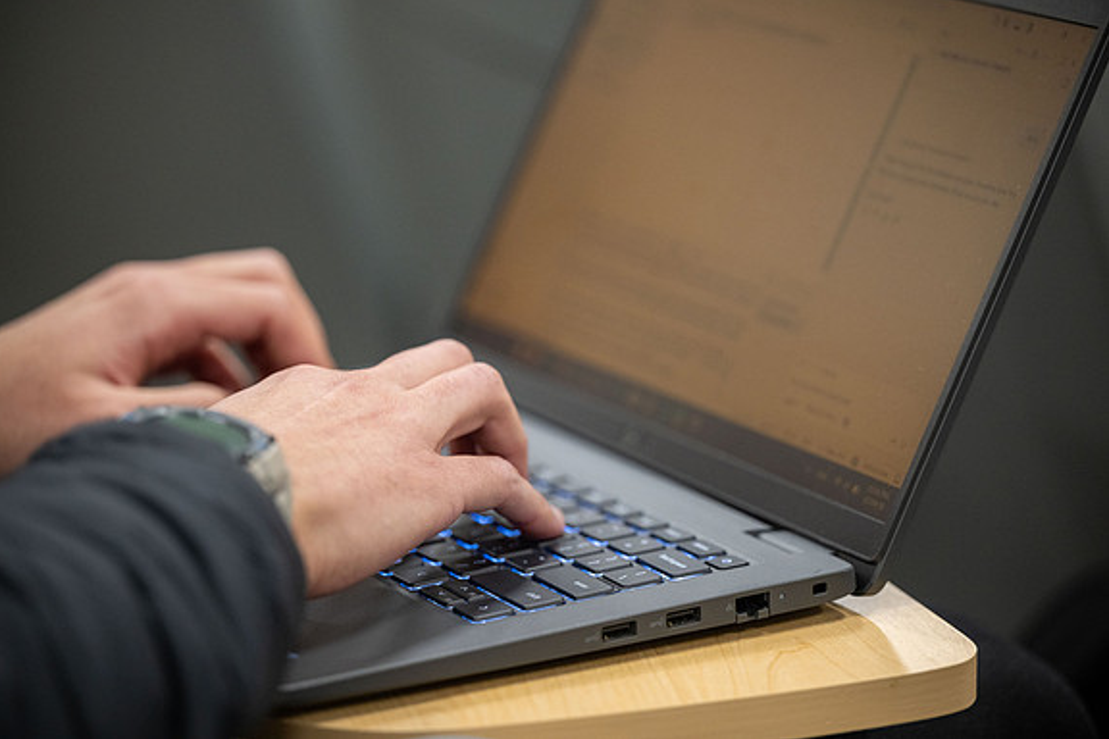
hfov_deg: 15.6
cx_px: 553
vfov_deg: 10.5
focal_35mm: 131
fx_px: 4035
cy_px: 369
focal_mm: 130
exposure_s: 1/320
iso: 1250
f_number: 2.8
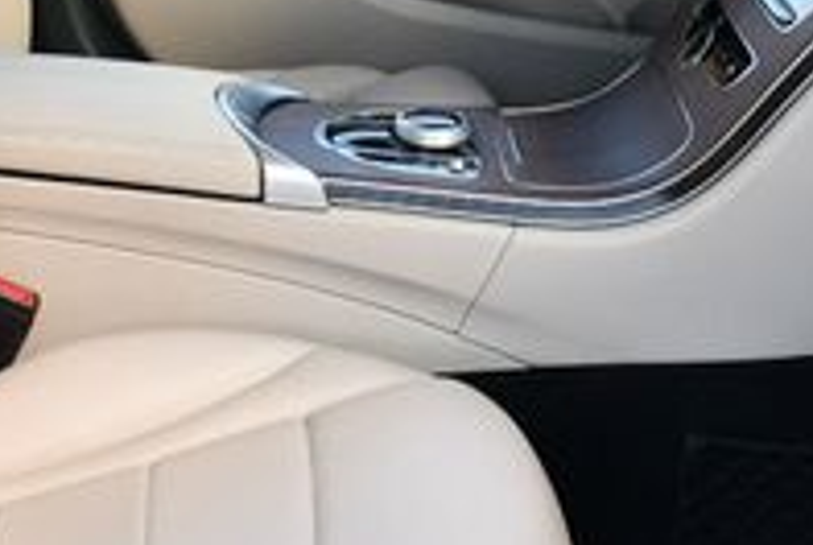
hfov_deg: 17.5
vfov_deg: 11.7
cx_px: 376
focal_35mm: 117
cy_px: 161
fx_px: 2646
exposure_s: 1/250
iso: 400
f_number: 4.5
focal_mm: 18
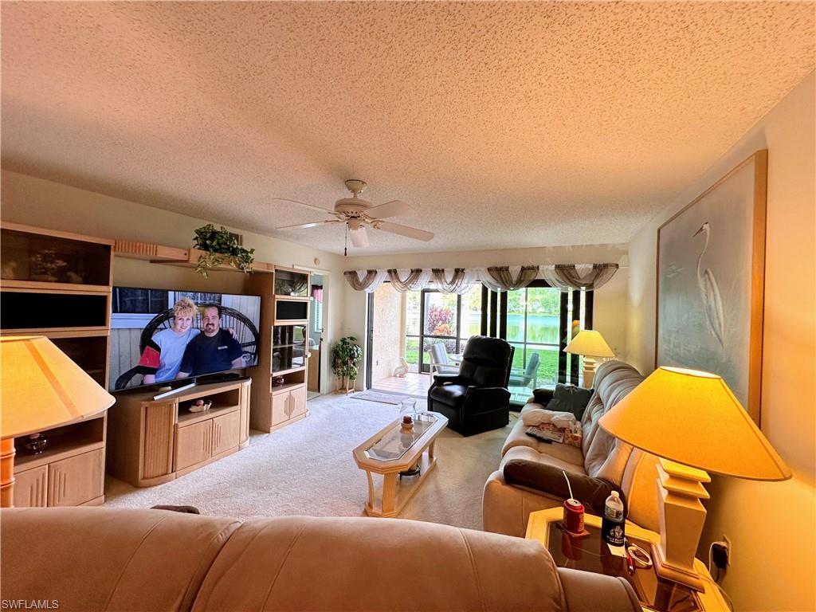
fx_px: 330
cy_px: 306
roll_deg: -3.0
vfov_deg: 85.7
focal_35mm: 14
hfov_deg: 102.1
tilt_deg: +0.9
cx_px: 408
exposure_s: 1/120
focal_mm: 2.22
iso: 160
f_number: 2.2
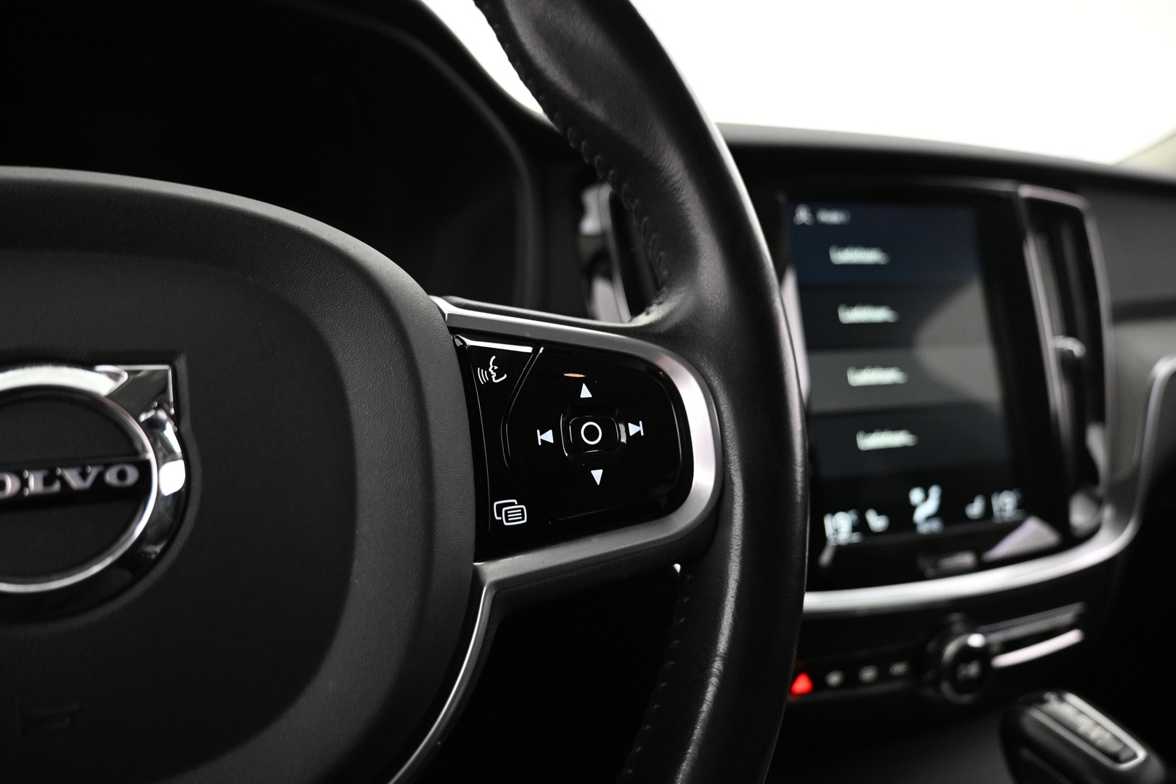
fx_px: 784
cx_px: 588
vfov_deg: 53.1
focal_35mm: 24
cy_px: 392
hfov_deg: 73.7
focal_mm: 16
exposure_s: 1/20
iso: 1600
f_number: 3.5
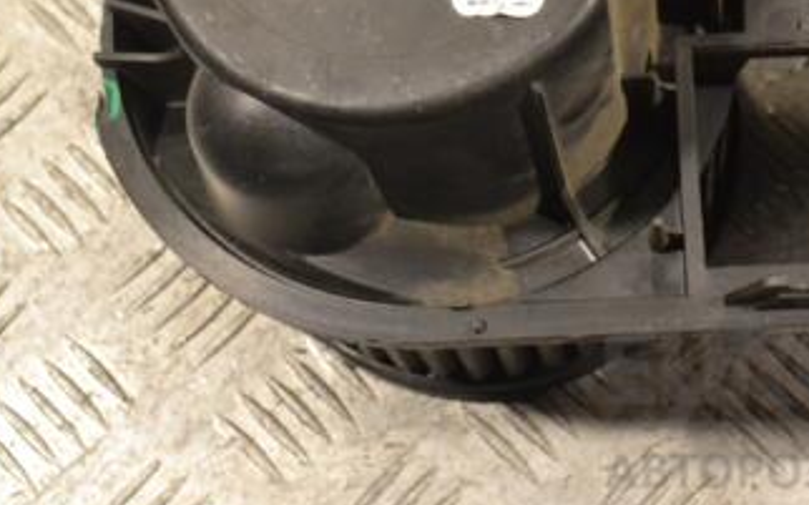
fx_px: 1631
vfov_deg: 17.3
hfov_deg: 27.6
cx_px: 558
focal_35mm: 74
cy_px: 33
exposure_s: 1/320
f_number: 9
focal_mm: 26
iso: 3200
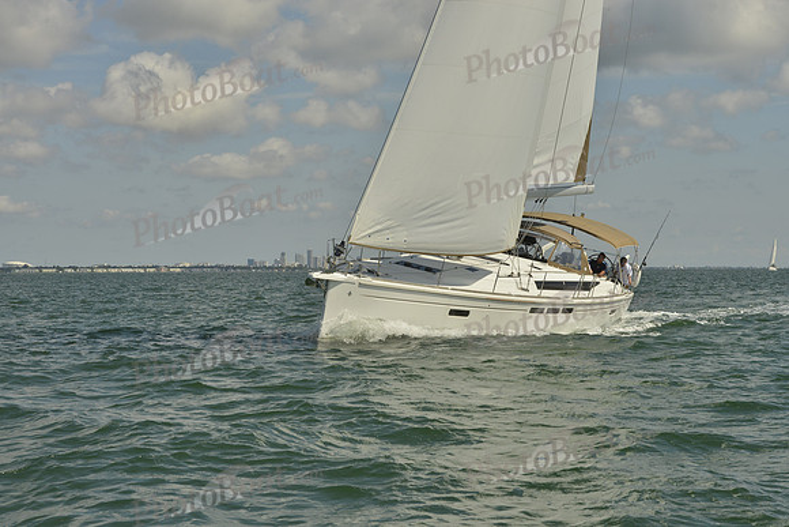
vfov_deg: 19.5
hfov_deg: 28.8
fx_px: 1534
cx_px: 394
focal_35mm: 70
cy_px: 264
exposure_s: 1/1000
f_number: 13
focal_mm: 70
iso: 280
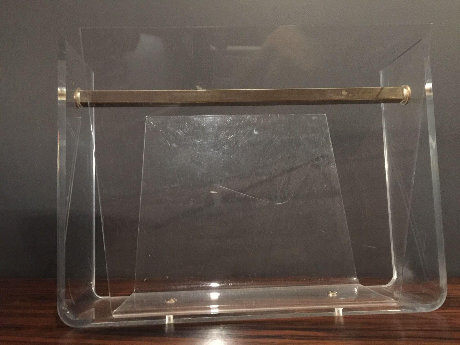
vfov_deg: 48.2
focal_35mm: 29
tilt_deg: +5.8
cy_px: 172
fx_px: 385
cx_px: 230
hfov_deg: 61.7
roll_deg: +1.5
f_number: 2.2
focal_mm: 4.15
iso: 160
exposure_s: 1/4
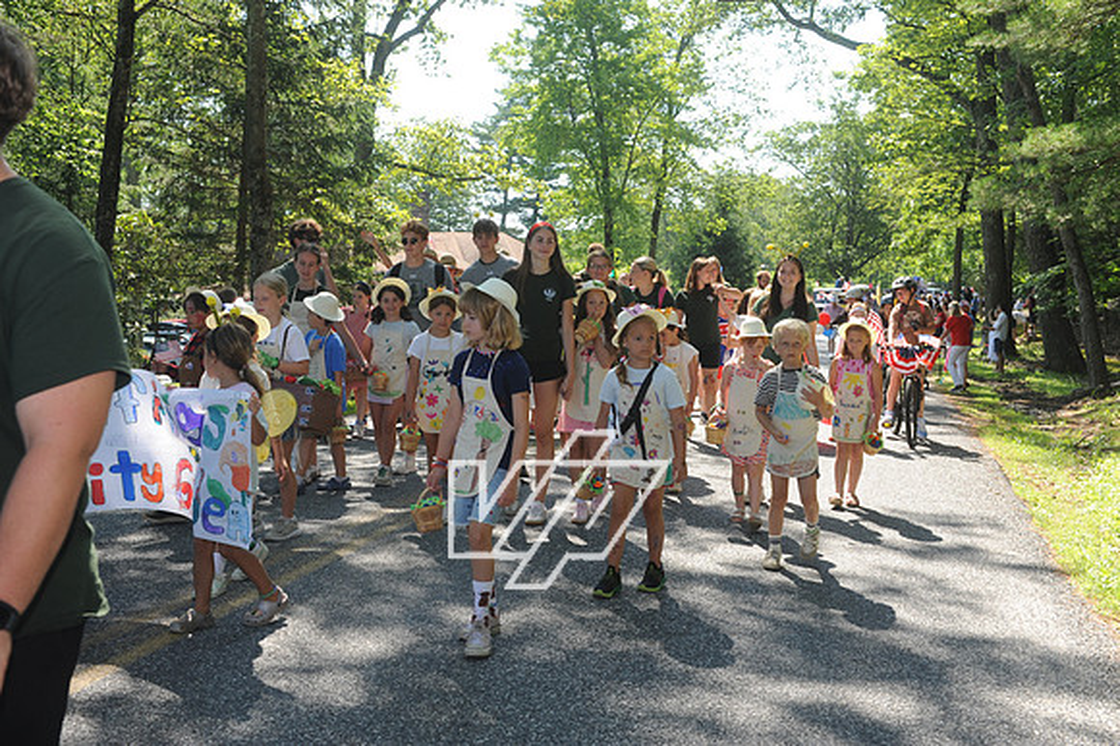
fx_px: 1399
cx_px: 560
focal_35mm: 45
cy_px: 373
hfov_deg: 43.6
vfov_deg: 29.8
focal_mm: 45
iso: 320
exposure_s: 1/160
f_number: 8
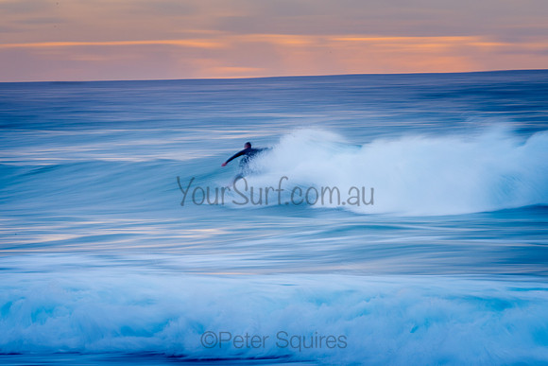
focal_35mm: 356
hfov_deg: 5.8
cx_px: 274
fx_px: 5414
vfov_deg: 3.9
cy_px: 186
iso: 64
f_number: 22
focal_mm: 290
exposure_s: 1/8
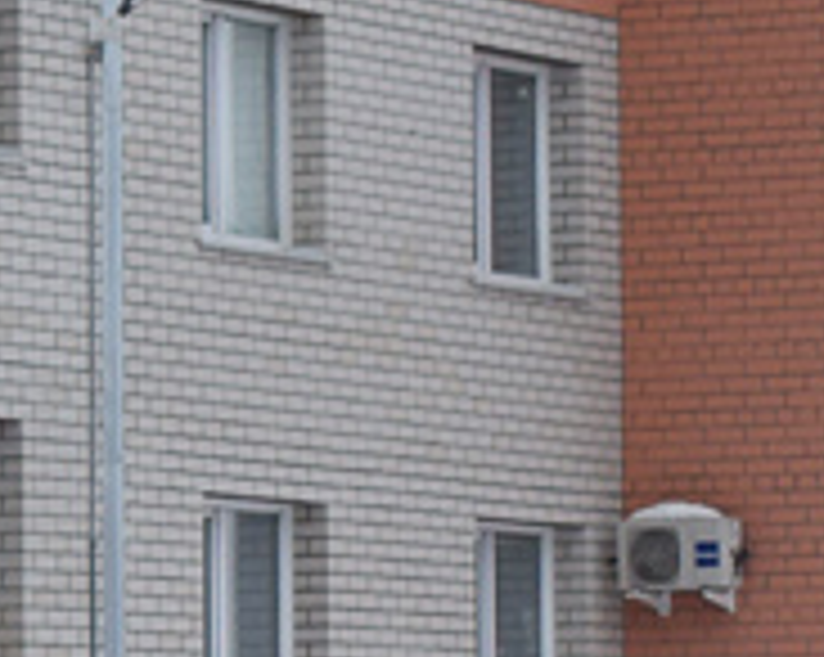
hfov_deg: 5.8
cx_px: -1418
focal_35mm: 314
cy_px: 522
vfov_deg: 4.9
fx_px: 7649
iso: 400
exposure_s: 1/640
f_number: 5.6
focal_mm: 34
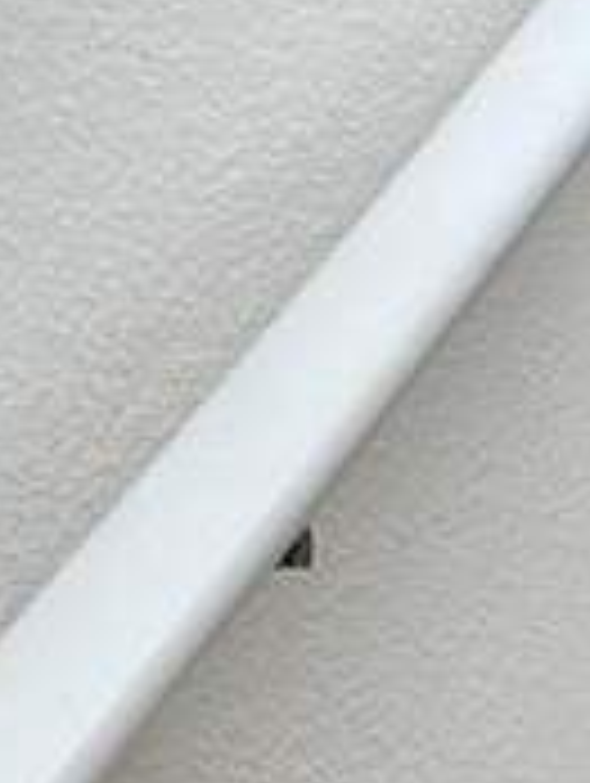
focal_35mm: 147
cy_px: 1616
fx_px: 3332
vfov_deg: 11.8
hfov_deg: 8.5
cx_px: 1747
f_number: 1.78
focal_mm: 6.86
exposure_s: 1/202
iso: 64
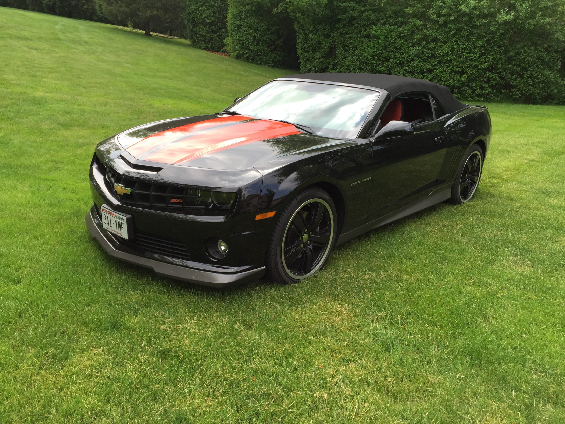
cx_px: 282
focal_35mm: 29
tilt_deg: -20.7
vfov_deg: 48.2
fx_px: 473
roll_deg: -7.7
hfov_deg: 61.7
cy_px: 212
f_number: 2.2
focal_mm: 4.15
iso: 32
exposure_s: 1/465
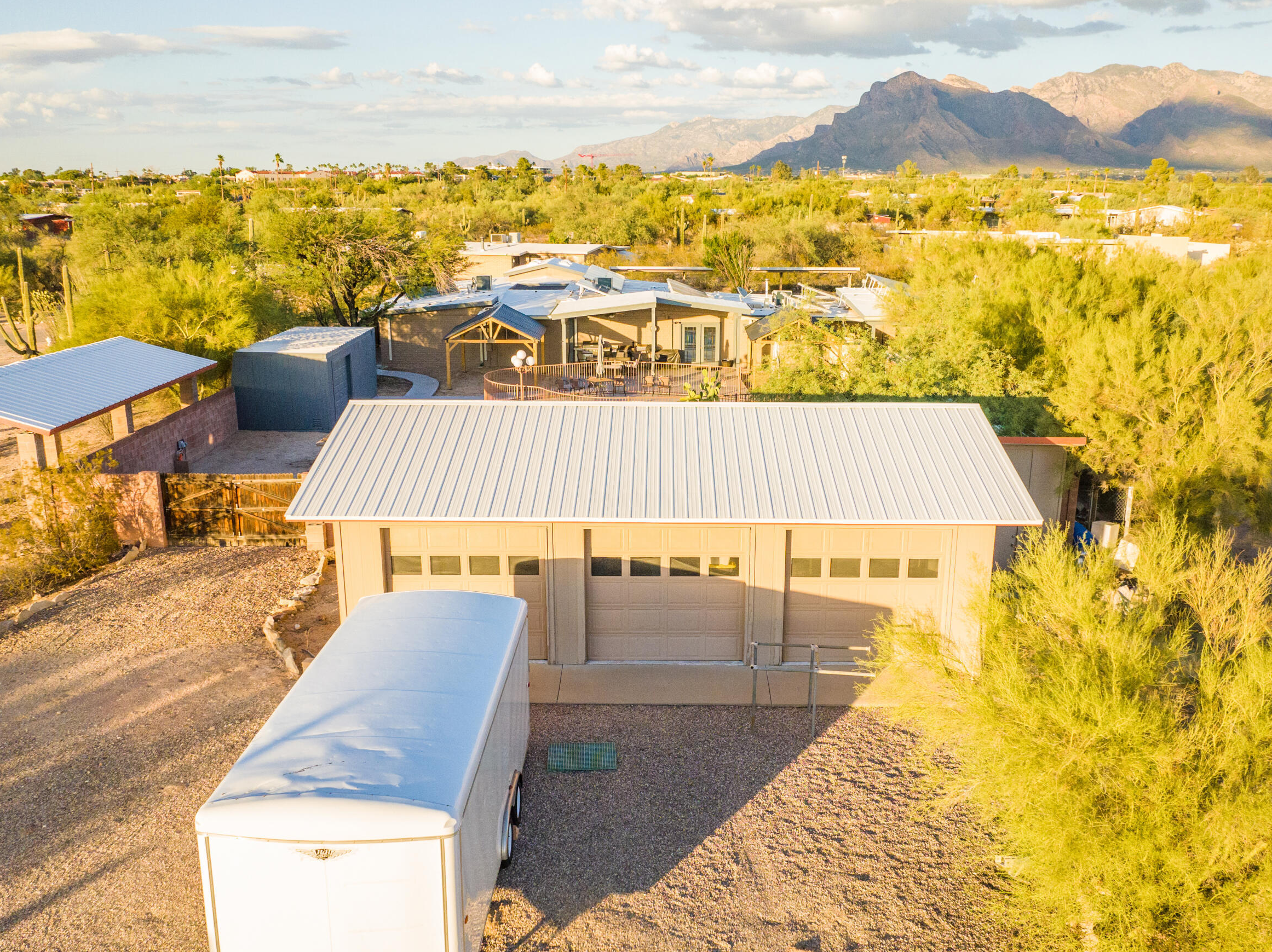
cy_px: 522
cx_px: 666
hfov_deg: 58.4
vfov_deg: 45.3
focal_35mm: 31
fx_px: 1138
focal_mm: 12.29
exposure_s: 1/50
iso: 800
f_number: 2.8
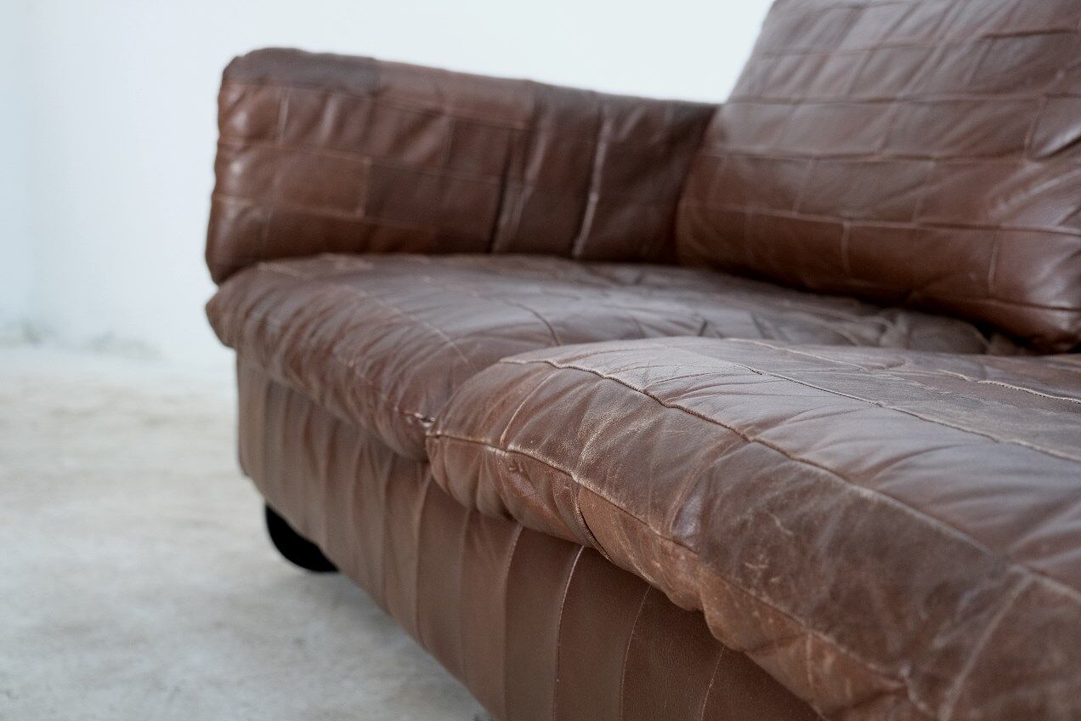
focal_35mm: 46
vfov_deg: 29.2
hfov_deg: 42.7
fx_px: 1381
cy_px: 360
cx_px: 540
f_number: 4
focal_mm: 30.8
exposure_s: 1/45
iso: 2000
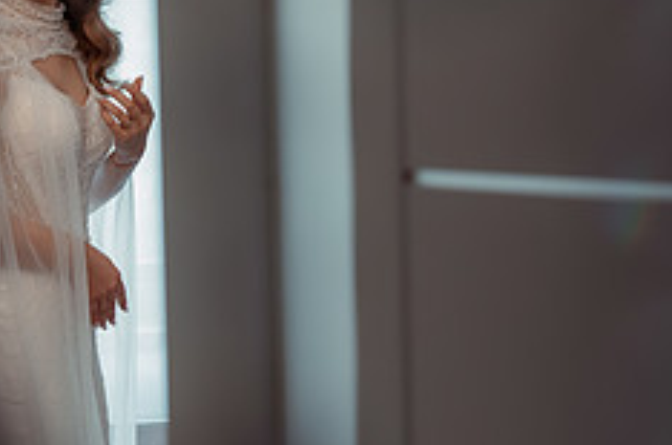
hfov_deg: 9.8
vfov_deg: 6.5
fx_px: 3931
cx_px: 368
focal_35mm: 211
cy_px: 224
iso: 1600
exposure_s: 1/250
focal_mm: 85
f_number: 3.5
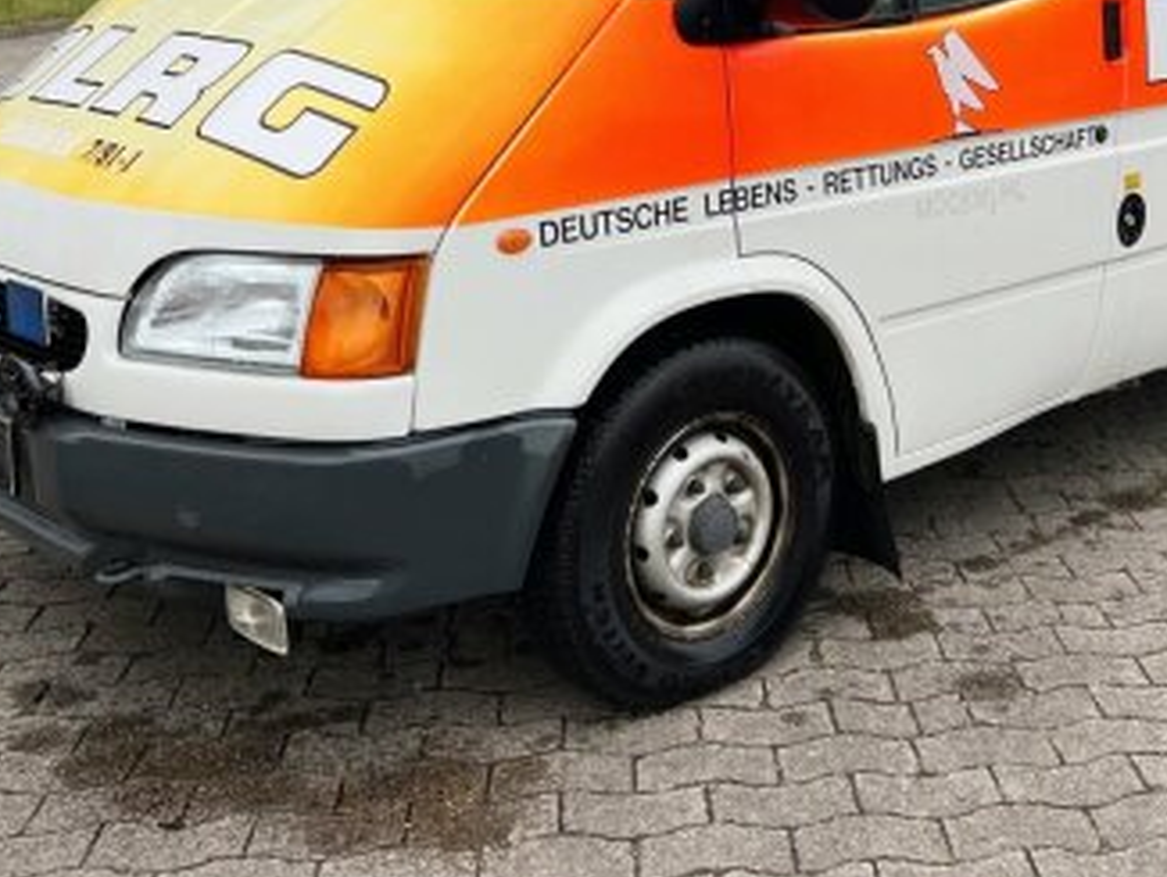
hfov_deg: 37.0
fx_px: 1721
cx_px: 802
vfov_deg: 27.8
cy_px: 129
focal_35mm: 51
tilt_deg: -4.7
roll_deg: +1.3
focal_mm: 5.7
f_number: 1.5
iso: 50
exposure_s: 1/1326
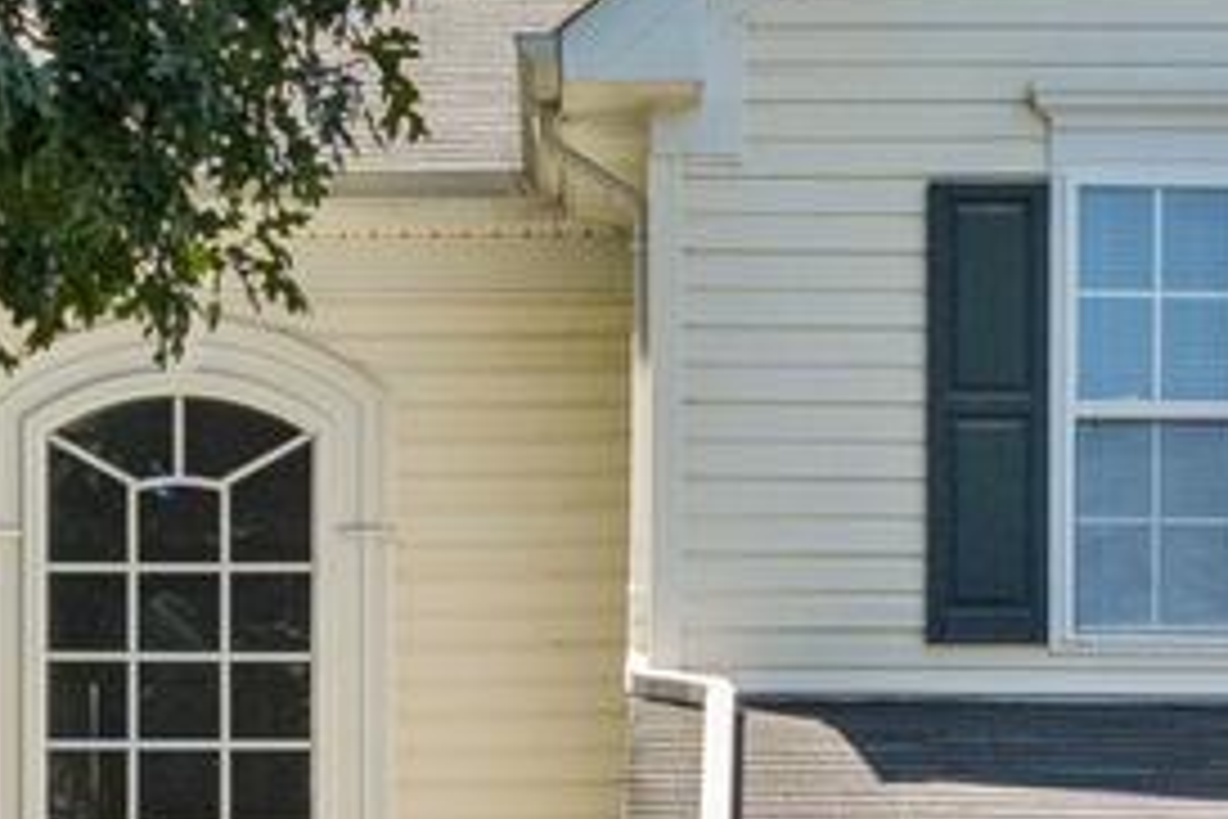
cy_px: 704
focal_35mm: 180
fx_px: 6140
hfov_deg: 11.4
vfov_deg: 7.6
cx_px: 706
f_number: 7.1
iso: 1250
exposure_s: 1/2000
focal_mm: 24
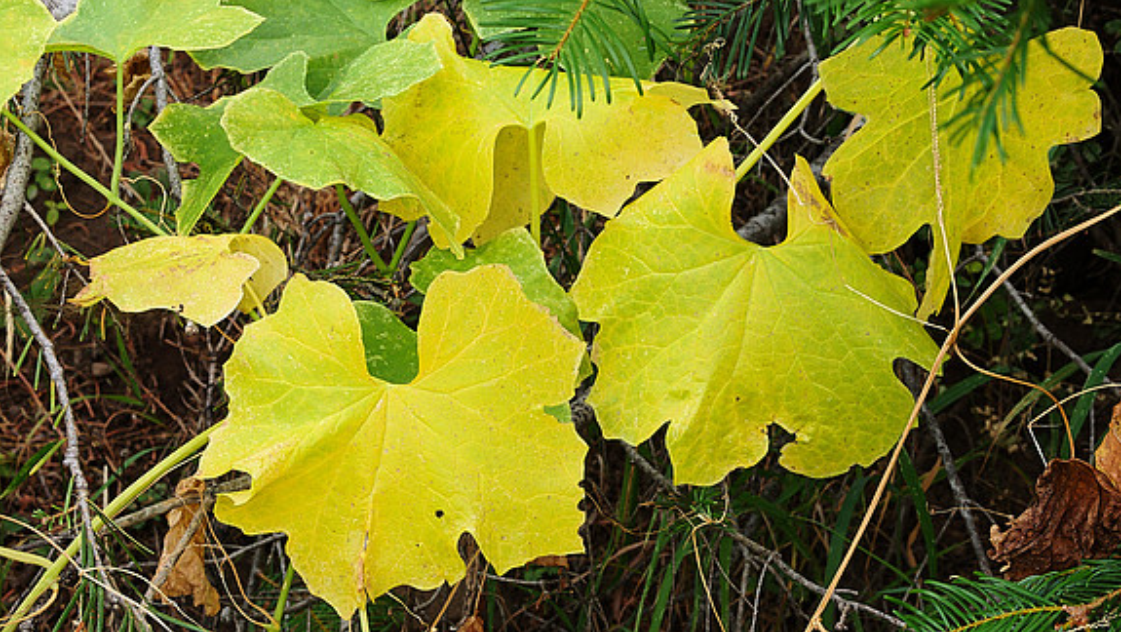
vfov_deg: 10.7
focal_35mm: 113
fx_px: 3360
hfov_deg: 18.9
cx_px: 561
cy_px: 296
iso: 400
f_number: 16
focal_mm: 71.5
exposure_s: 1/17
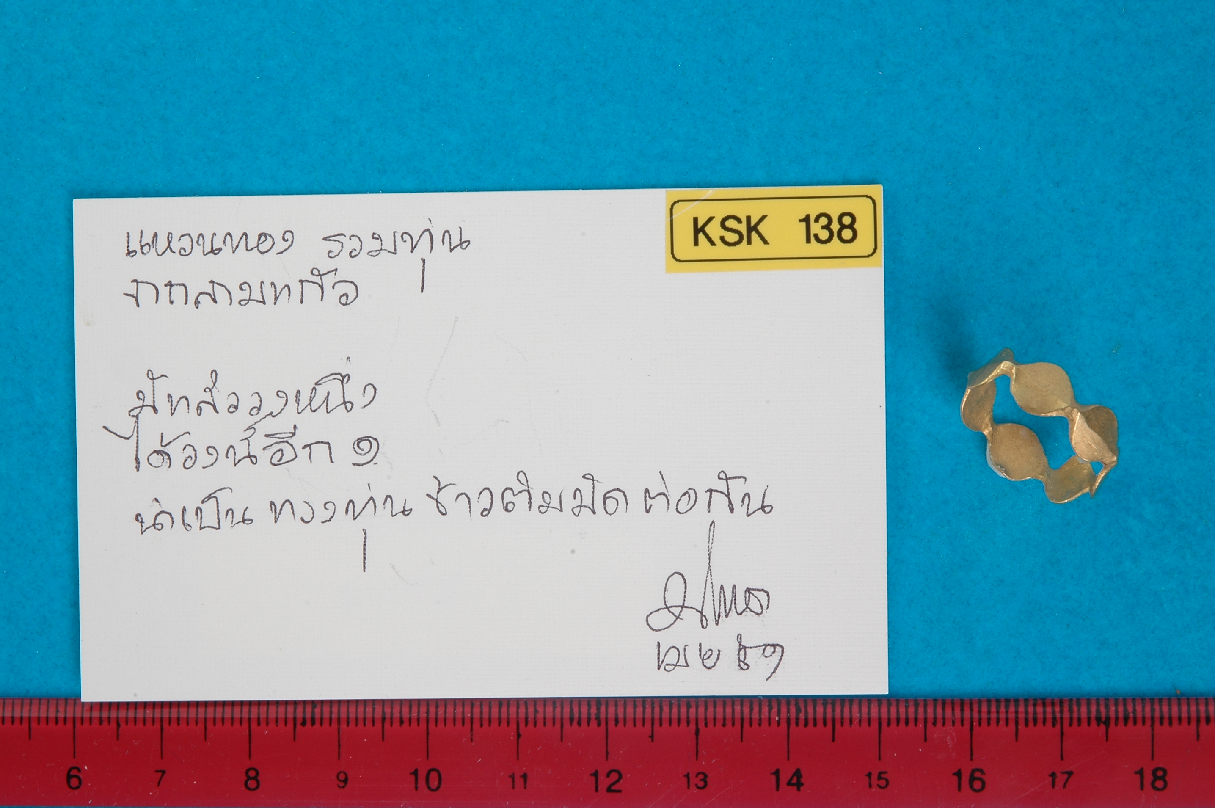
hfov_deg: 18.6
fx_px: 3709
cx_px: 634
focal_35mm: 110
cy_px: 400
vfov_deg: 12.4
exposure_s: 1/60
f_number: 29
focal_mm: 70
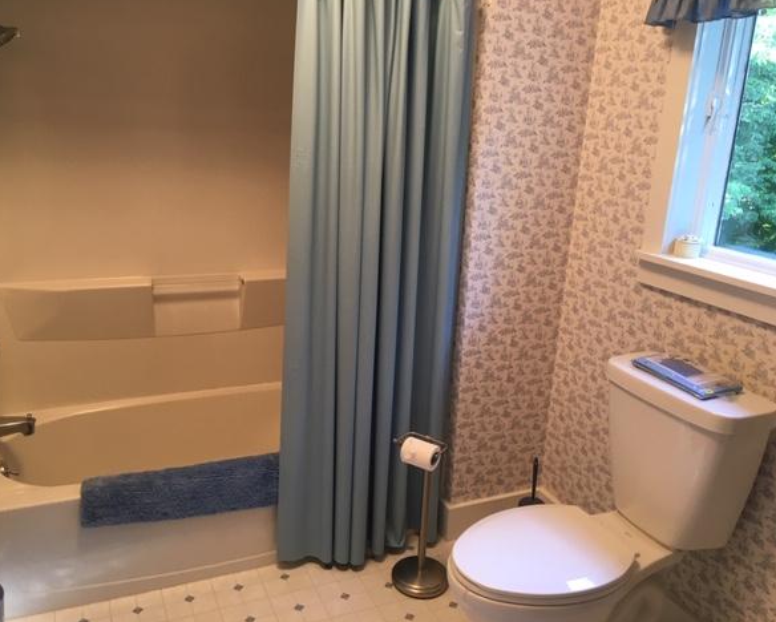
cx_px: 375
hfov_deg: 57.1
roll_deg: -1.8
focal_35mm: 31
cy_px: 306
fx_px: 712
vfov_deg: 47.2
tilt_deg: -14.8
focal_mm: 4.15
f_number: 2.2
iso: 64
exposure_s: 1/30
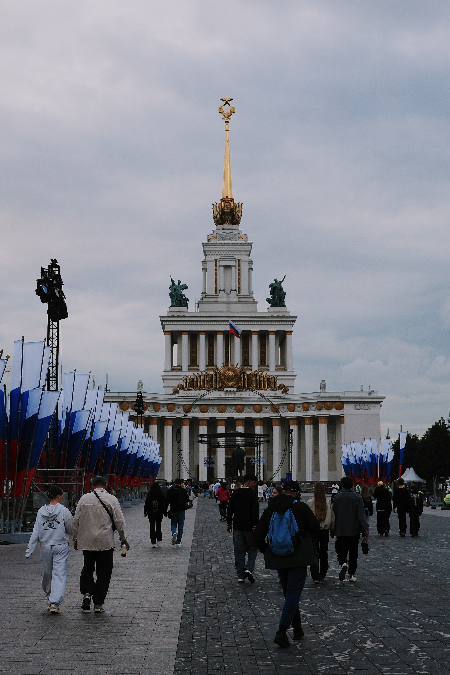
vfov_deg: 28.5
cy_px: 338
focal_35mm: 71
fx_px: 1331
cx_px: 225
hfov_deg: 19.2
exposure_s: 1/320
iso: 200
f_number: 5.6
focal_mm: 26
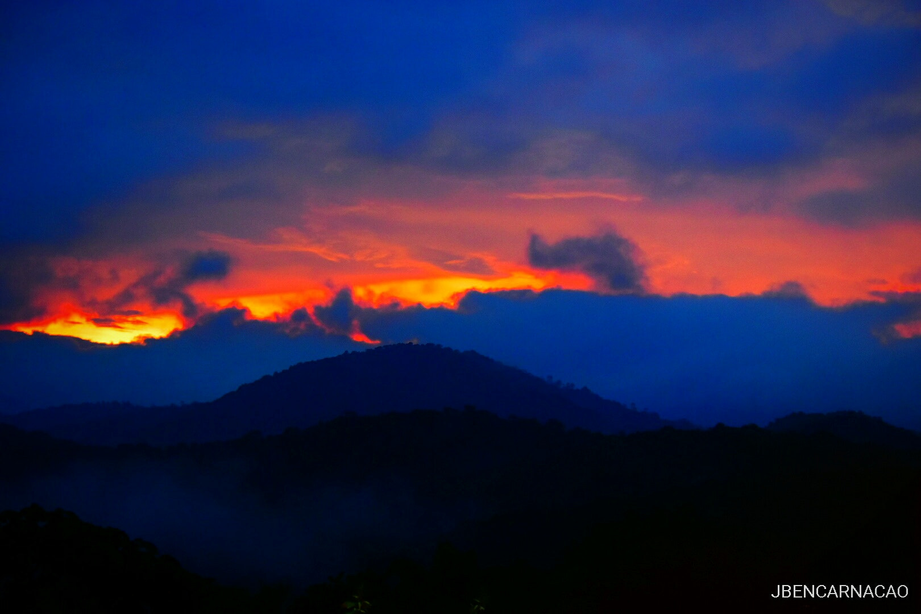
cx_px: 460
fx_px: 2110
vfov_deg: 16.6
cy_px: 307
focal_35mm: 82
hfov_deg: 24.6
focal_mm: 55
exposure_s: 1/60
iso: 800
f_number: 4.5
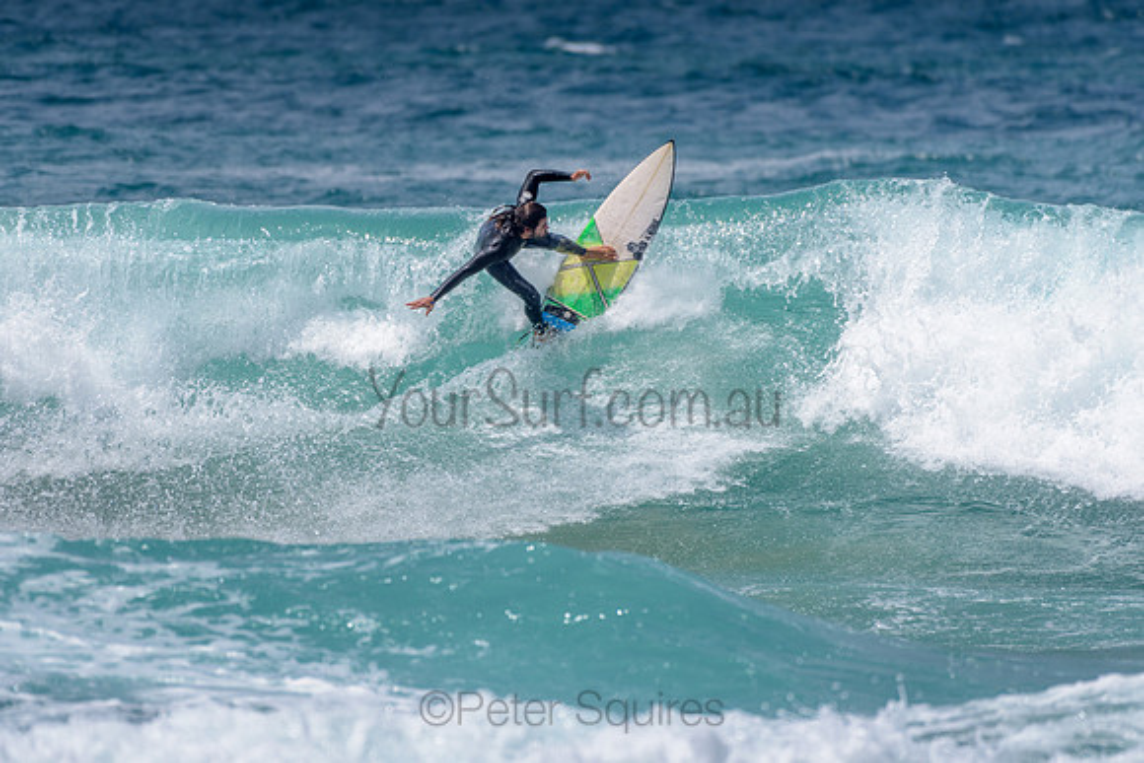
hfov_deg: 3.4
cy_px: 300
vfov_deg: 2.2
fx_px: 19524
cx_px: 525
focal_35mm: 614
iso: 100
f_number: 5.6
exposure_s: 1/2000
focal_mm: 500
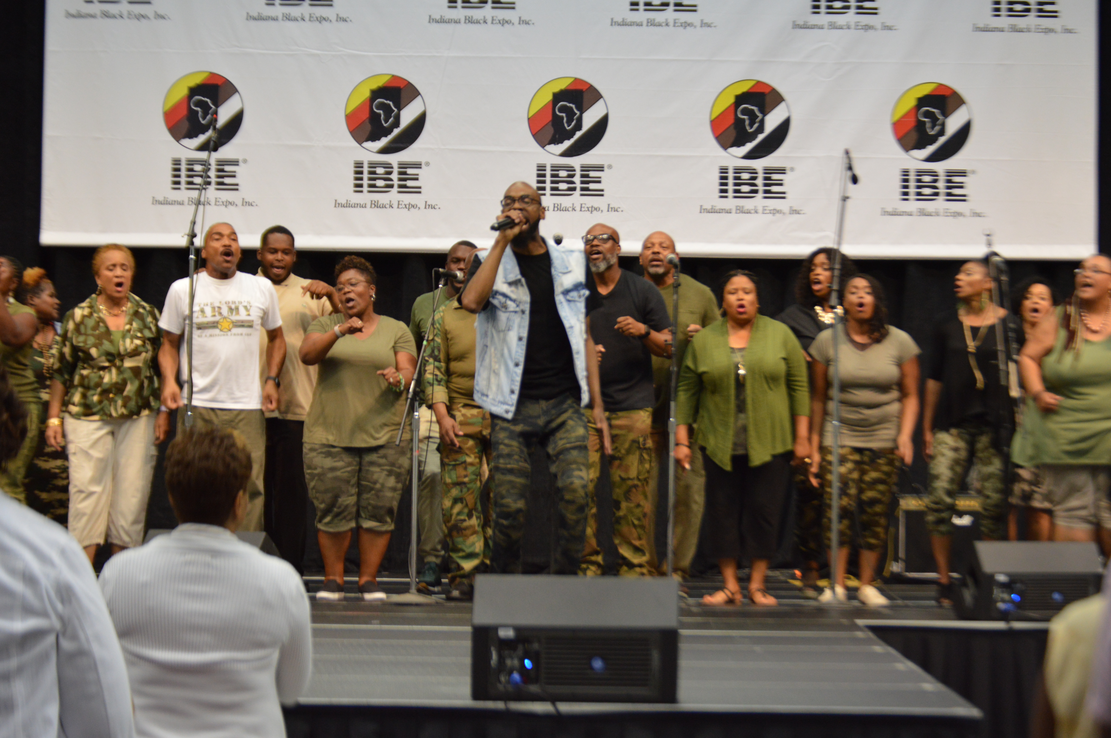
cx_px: 556
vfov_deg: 11.4
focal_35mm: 120
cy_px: 369
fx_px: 3700
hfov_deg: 17.1
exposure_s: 1/125
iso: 800
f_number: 4.5
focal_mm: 80
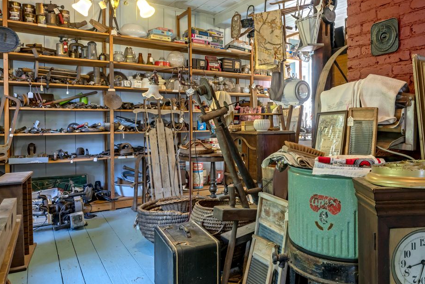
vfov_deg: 46.4
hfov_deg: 63.7
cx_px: 285
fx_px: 331
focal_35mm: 28
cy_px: 131
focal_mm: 16
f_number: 8
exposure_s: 1/6
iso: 800
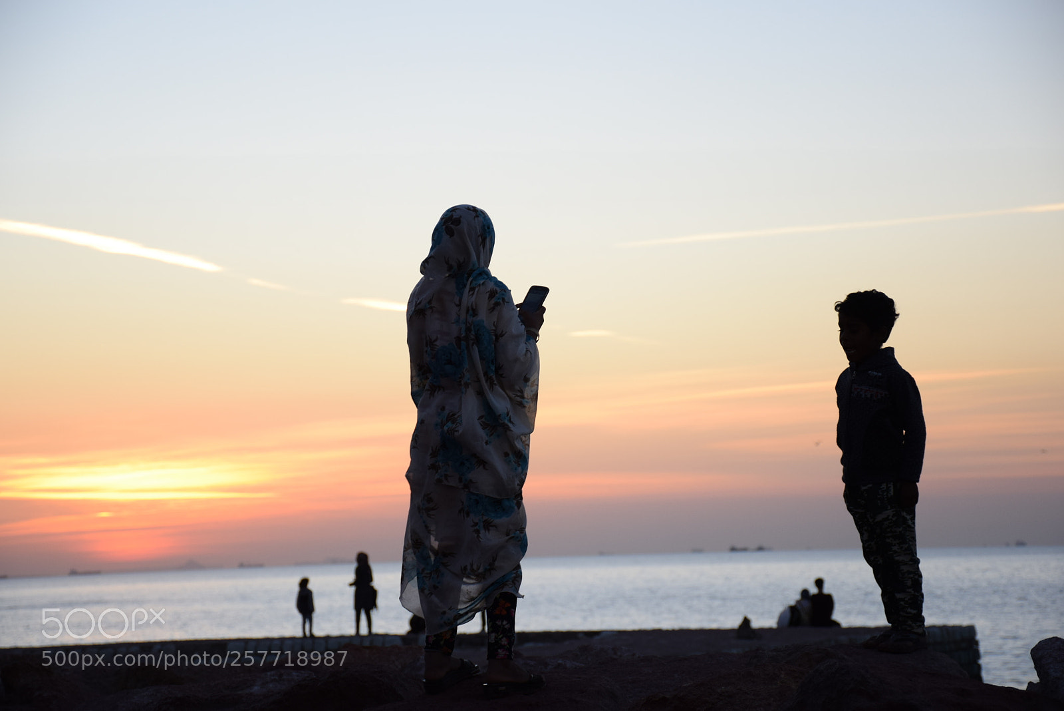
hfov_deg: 18.2
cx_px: 532
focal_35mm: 112
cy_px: 356
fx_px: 3326
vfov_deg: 12.2
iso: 320
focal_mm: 75
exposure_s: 1/250
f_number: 5
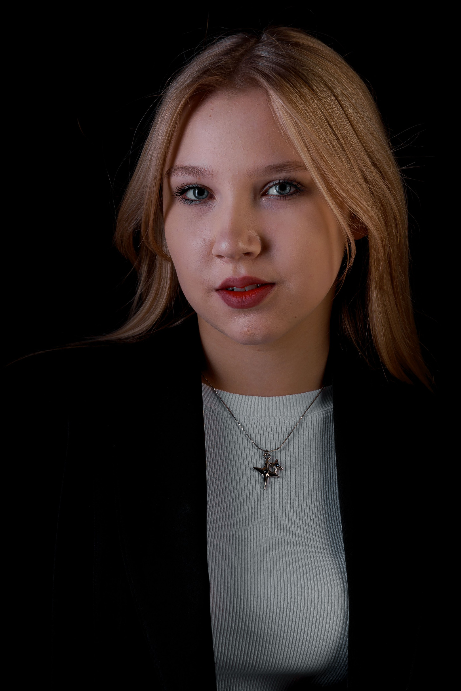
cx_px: 234
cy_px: 336
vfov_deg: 12.7
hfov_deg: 8.5
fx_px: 3112
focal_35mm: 162
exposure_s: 1/125
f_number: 6.3
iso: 100
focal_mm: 132
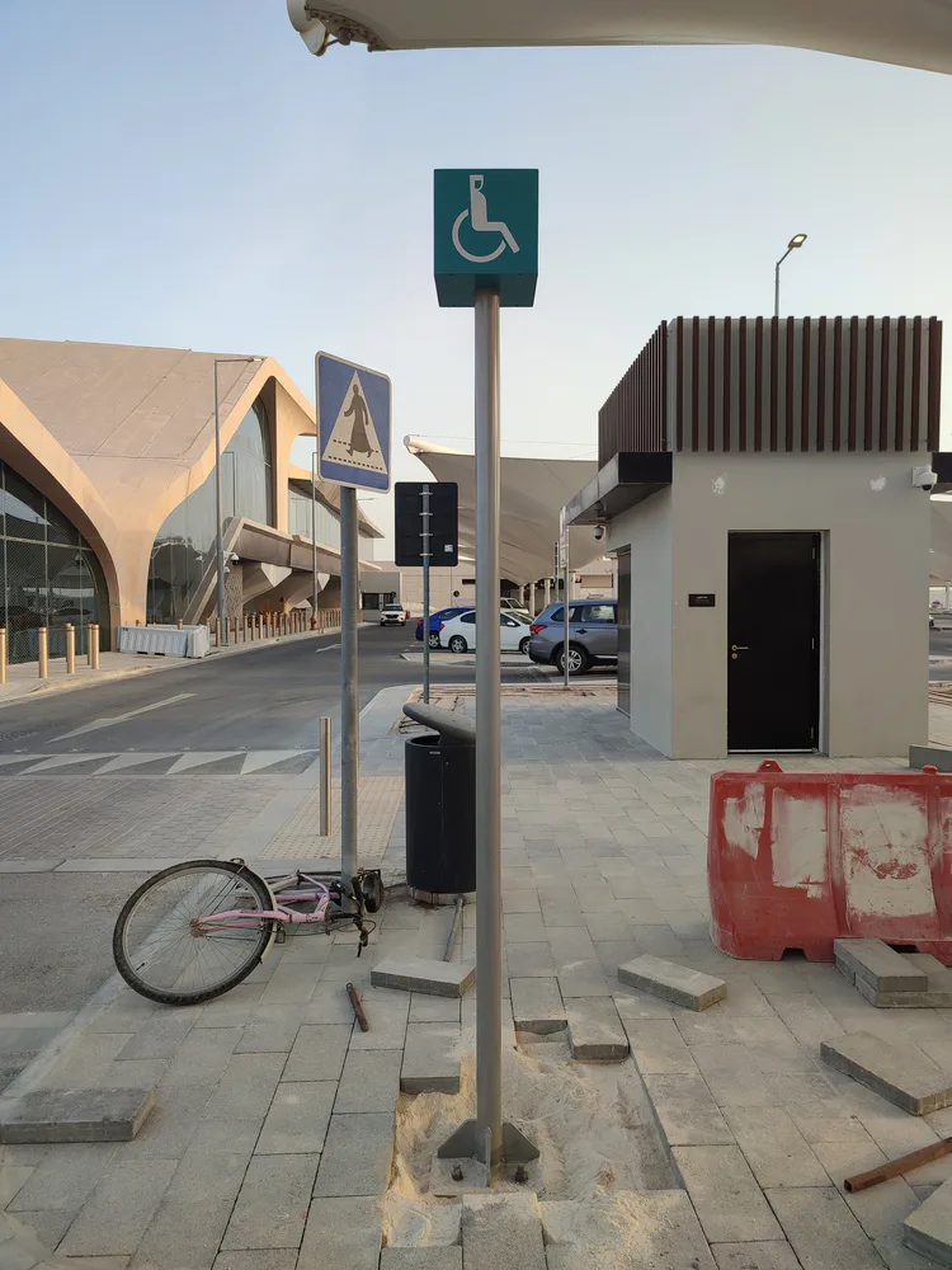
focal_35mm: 25
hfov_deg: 54.9
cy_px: 635
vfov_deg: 69.4
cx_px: 476
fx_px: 917
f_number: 1.9
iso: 50
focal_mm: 6.04
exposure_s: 1/162
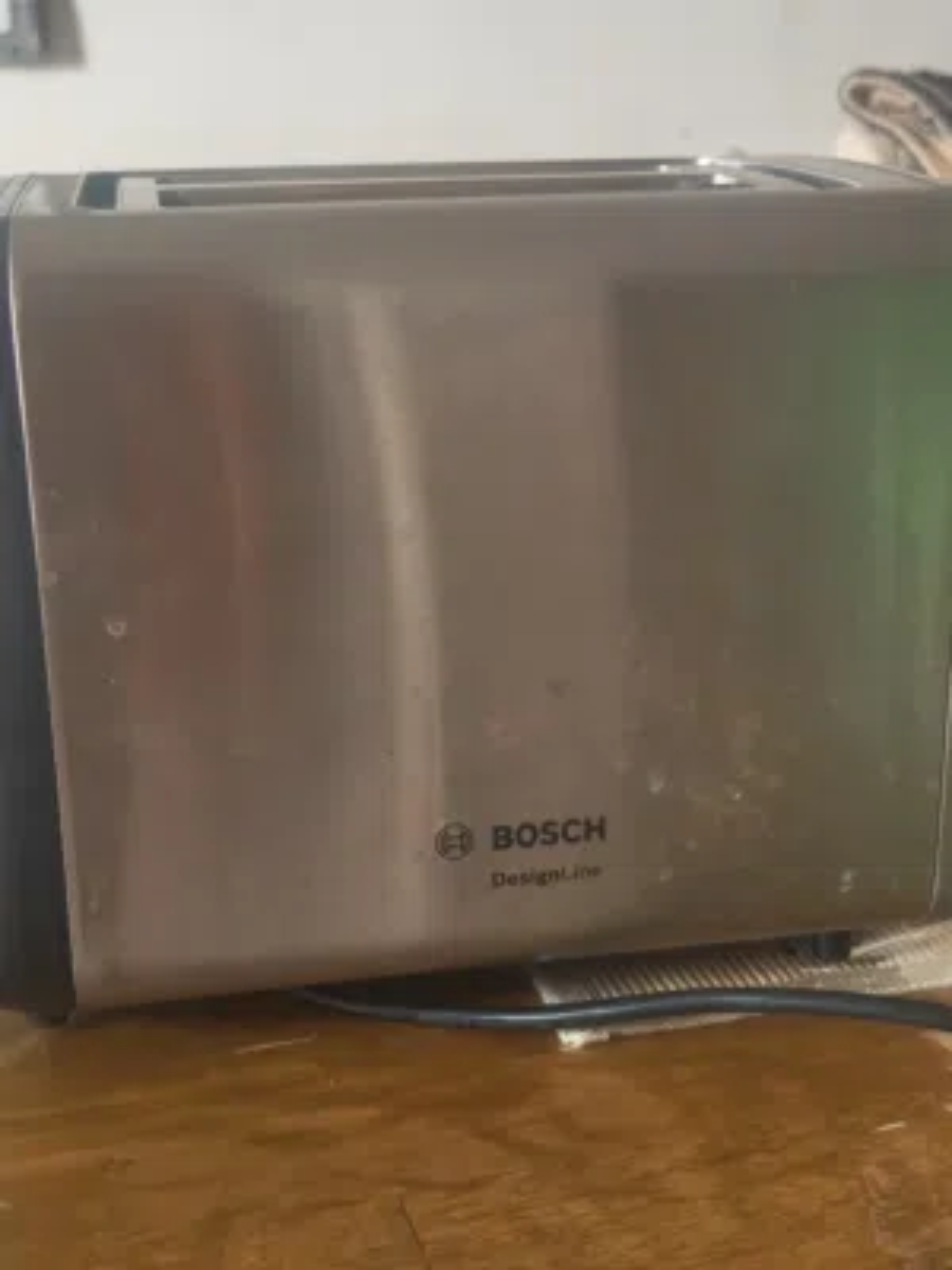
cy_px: 635
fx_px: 1687
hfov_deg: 31.5
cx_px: 476
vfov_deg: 41.2
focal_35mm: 46
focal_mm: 5.59
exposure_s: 1/33.3
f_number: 1.88
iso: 1169
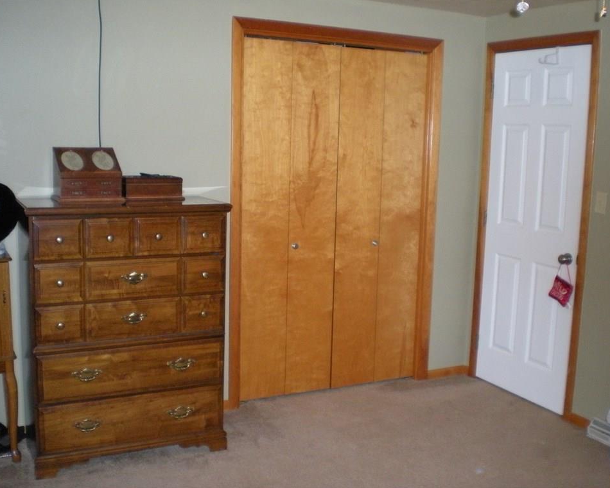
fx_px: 722
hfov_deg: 45.8
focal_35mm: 40
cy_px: 243
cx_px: 311
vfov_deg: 37.3
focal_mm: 6.3
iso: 398
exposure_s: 1/60
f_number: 3.1
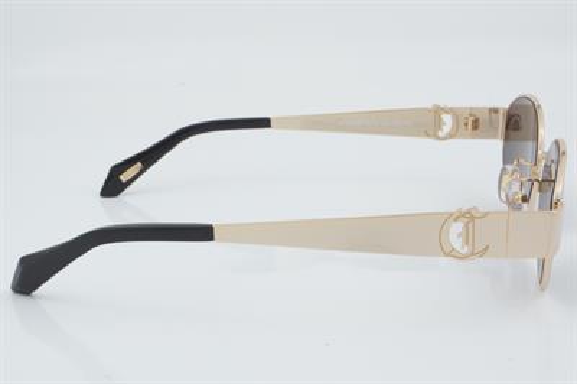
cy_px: 192
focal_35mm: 75
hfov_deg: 27.0
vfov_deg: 18.2
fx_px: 1201
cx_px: 288
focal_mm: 50
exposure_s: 1/3
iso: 100
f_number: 32
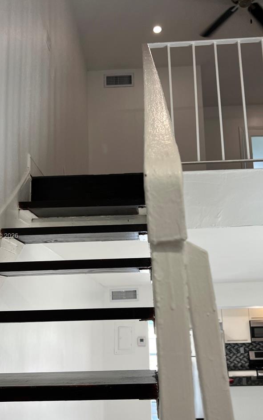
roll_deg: +2.6
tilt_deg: +13.1
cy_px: 236
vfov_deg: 55.2
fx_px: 401
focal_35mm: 35
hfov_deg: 36.3
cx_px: 136
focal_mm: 5.7
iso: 100
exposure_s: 1/120
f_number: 1.5
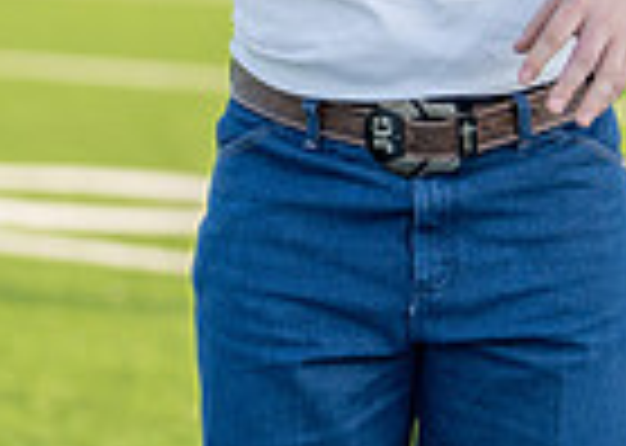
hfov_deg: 7.1
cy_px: -102
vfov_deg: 5.0
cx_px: 335
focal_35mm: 286
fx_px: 5080
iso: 100
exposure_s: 1/2000
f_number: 1.2
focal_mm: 50
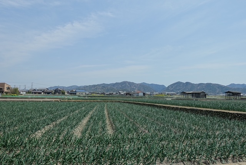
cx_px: 123
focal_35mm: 24
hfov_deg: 73.7
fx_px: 164
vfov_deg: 53.2
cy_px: 82
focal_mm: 8.8
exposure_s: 1/160
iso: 125
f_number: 4
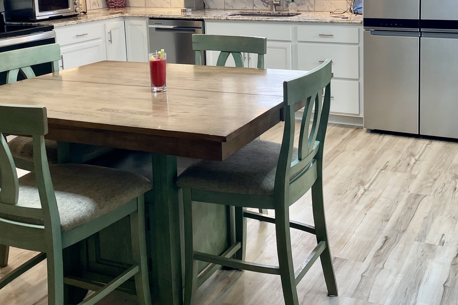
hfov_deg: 41.6
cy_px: 38
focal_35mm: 47
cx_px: 286
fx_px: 598
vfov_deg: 27.7
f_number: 1.6
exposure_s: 1/120
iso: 100
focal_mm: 4.2
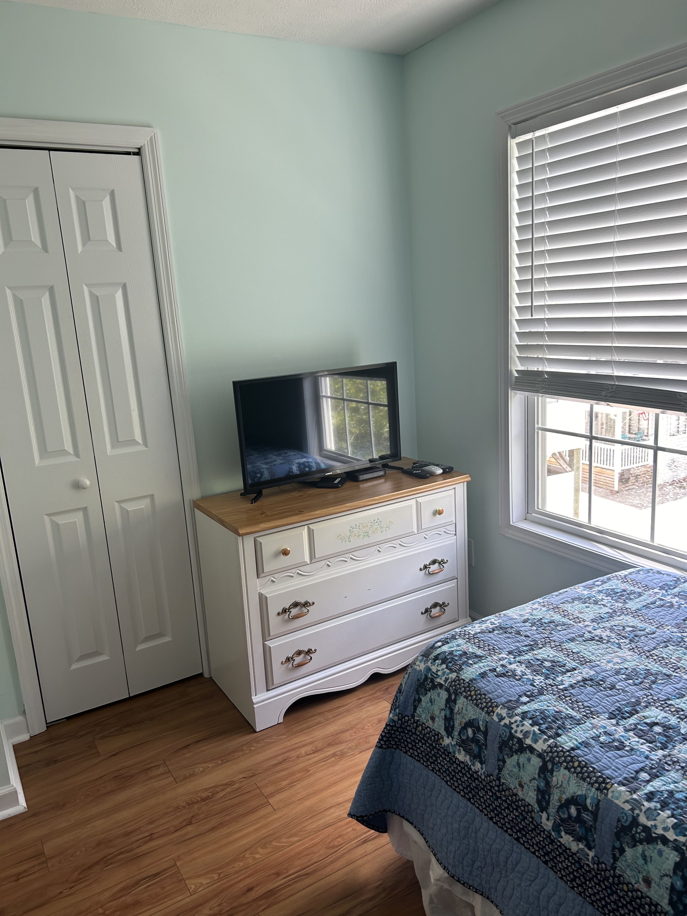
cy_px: 458
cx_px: 344
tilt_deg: -13.0
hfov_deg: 53.1
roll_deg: +3.6
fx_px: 688
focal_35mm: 26
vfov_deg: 67.3
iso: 50
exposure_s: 1/121
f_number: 1.5
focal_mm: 5.7
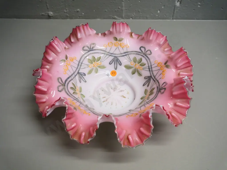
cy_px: 85
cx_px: 114
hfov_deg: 51.4
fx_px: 236
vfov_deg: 39.7
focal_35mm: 36
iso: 1600
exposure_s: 1/125
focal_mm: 18
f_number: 5
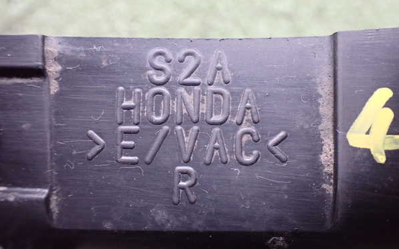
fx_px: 348
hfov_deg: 59.6
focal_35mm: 32
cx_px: 200
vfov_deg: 39.5
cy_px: 123
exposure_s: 1/60
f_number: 2.3
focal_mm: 5.4
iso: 800
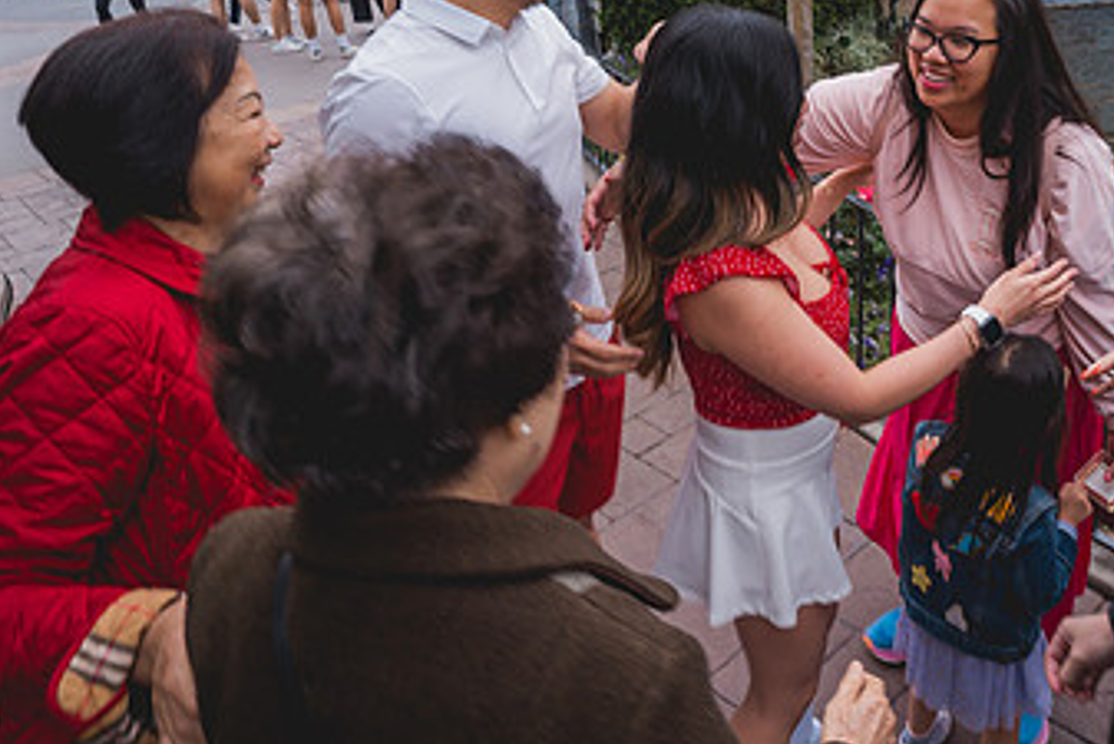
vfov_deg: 40.9
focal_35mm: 31
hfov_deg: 57.7
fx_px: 960
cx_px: 813
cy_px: 167
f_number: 5.6
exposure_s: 1/60
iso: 125
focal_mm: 18
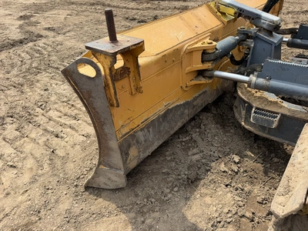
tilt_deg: -30.2
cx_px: 154
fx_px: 214
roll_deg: +1.7
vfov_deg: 56.8
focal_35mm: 24
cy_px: 116
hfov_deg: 71.6
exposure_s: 1/2370
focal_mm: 6.76
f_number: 1.78
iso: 80
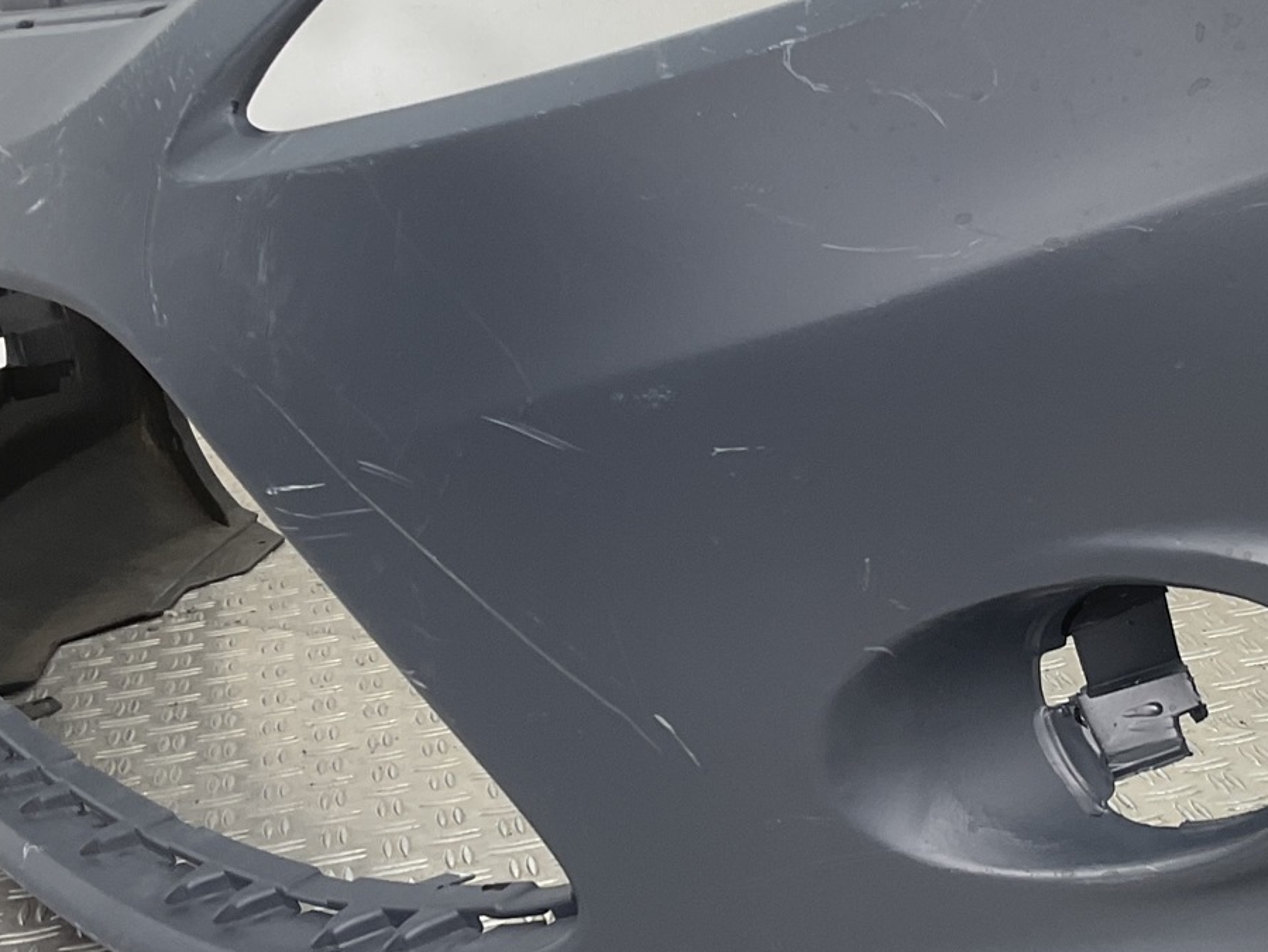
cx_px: 984
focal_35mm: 65
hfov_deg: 29.2
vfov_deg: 22.6
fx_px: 2382
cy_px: 475
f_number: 1.8
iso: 20
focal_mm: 3
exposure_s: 1/100
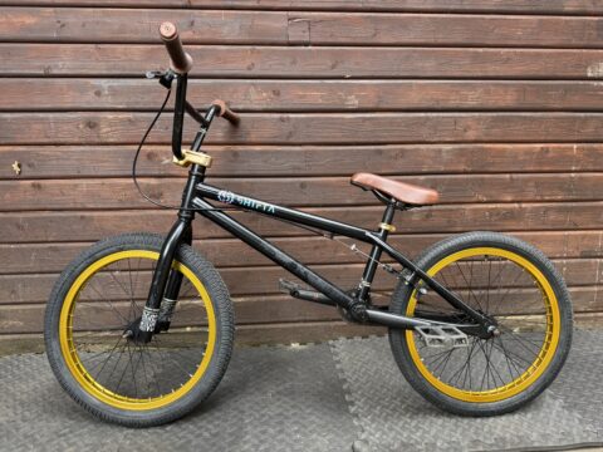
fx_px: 418
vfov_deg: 56.8
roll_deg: +0.9
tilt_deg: -8.7
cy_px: 226
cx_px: 302
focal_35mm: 24
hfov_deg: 71.6
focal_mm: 6.76
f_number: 1.78
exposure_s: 1/133
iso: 125
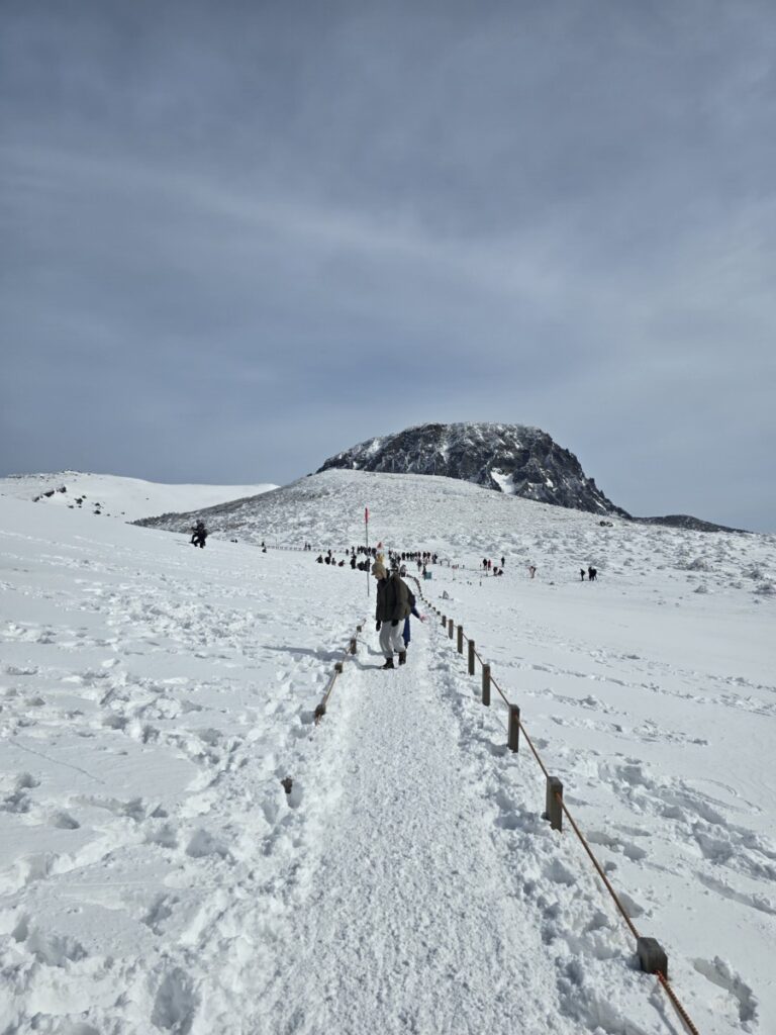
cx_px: 388
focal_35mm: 23
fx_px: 687
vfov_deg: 73.9
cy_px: 518
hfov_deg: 58.9
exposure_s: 1/2993
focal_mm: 6.3
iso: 12
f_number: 1.7
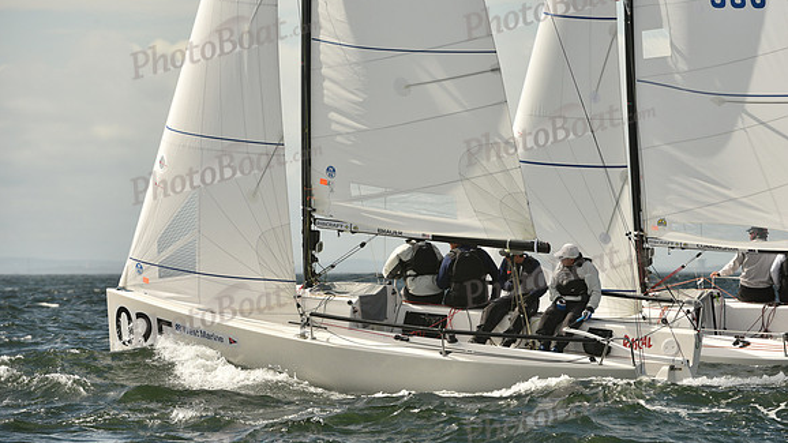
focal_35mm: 347
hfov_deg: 6.2
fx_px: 7250
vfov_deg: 3.5
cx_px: 394
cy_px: 222
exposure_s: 1/1250
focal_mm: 330
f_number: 9
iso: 400
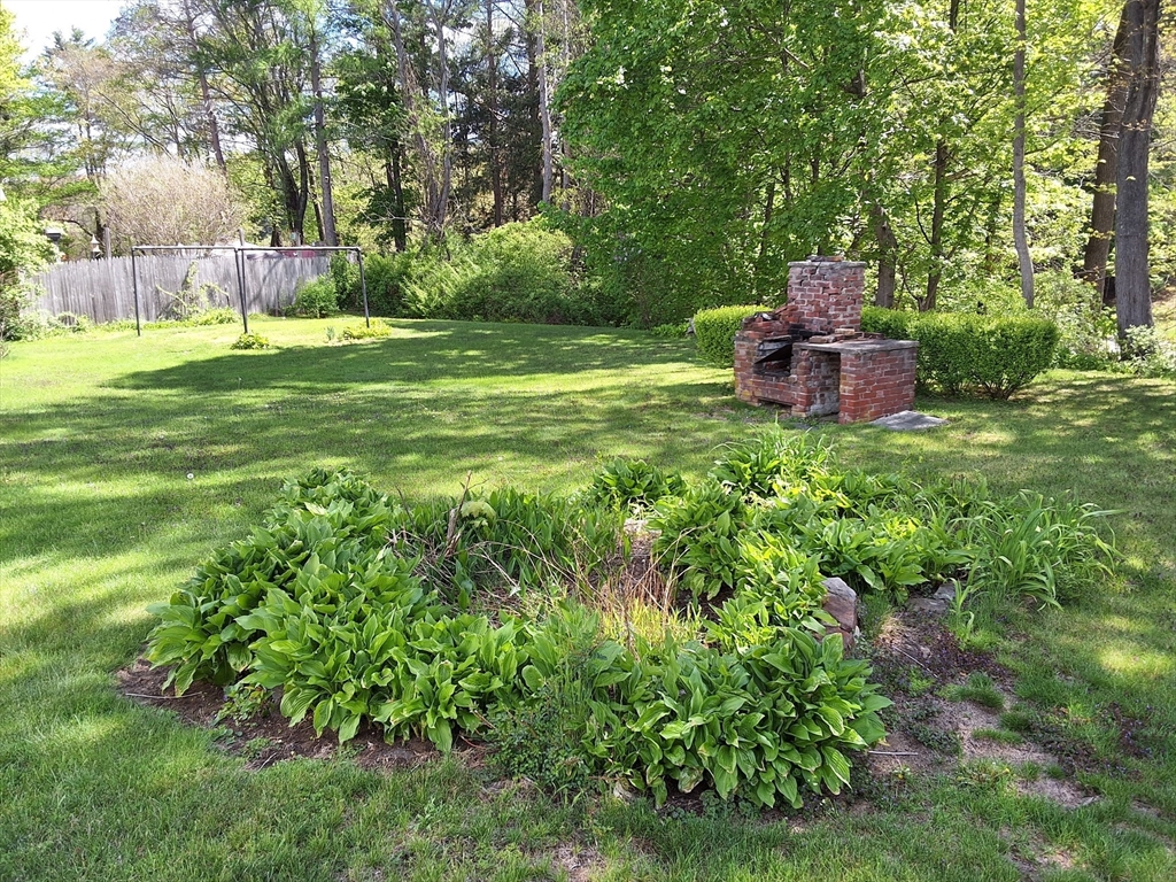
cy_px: 441
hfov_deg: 63.4
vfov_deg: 49.7
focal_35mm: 28
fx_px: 951
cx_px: 588
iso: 32
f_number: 1.9
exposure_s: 1/310
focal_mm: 2.91
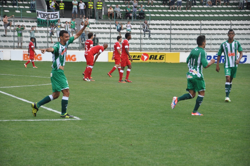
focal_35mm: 147
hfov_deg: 14.0
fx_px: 1020
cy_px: 83
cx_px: 125
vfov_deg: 9.3
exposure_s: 1/1250
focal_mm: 98
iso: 1000
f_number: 5.6
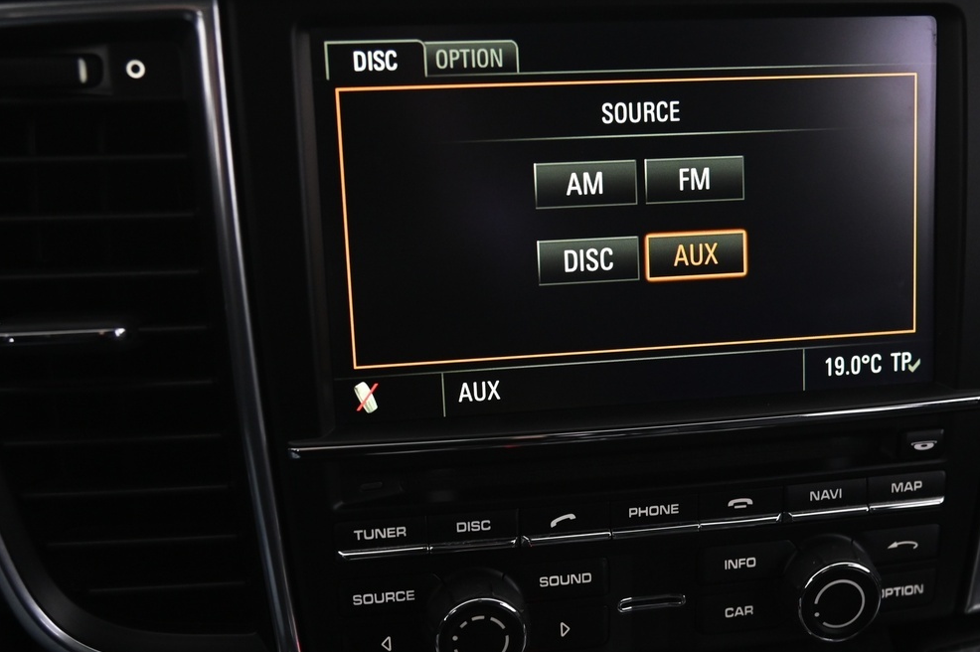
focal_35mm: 56
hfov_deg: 35.5
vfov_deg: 24.1
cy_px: 424
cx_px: 583
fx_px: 1523
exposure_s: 1/25
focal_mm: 34
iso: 2000
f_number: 4
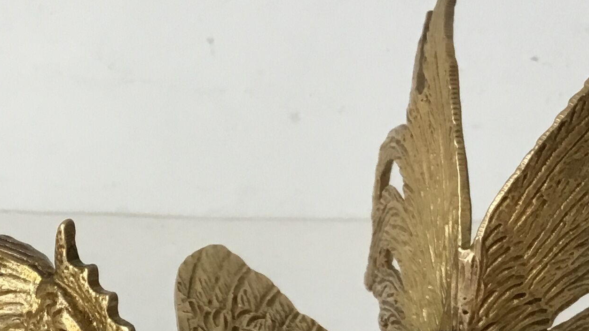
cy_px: 250
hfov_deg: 23.9
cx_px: 137
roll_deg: +0.2
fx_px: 1374
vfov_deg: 13.7
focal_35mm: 88
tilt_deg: -16.1
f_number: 2.4
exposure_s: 1/33
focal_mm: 3.3
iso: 40
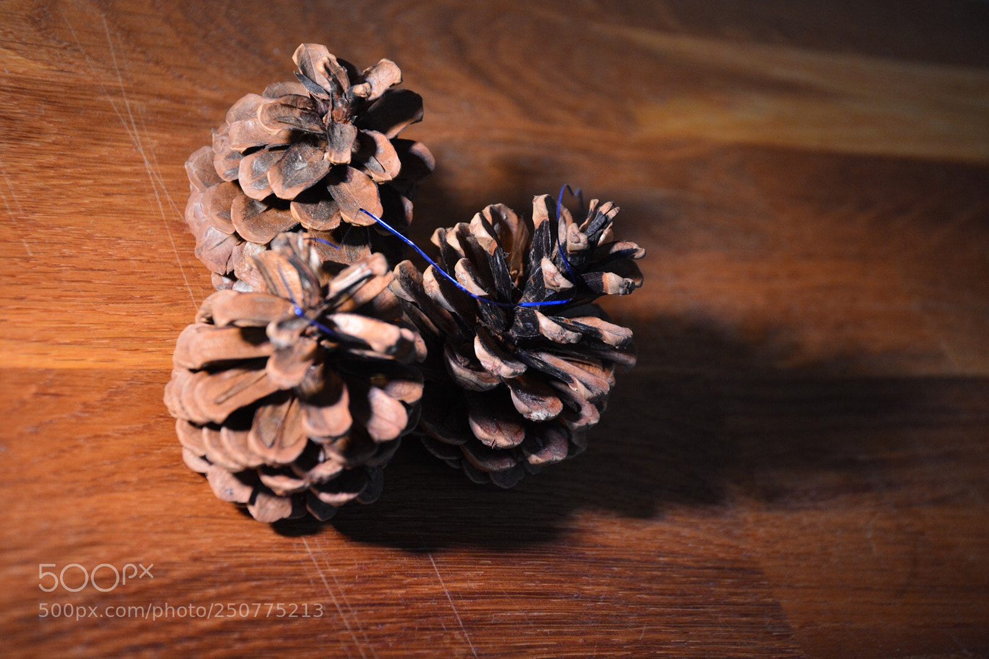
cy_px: 330
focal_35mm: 78
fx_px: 2143
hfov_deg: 26.0
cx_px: 494
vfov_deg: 17.5
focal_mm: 52
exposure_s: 1/50
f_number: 5
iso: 640
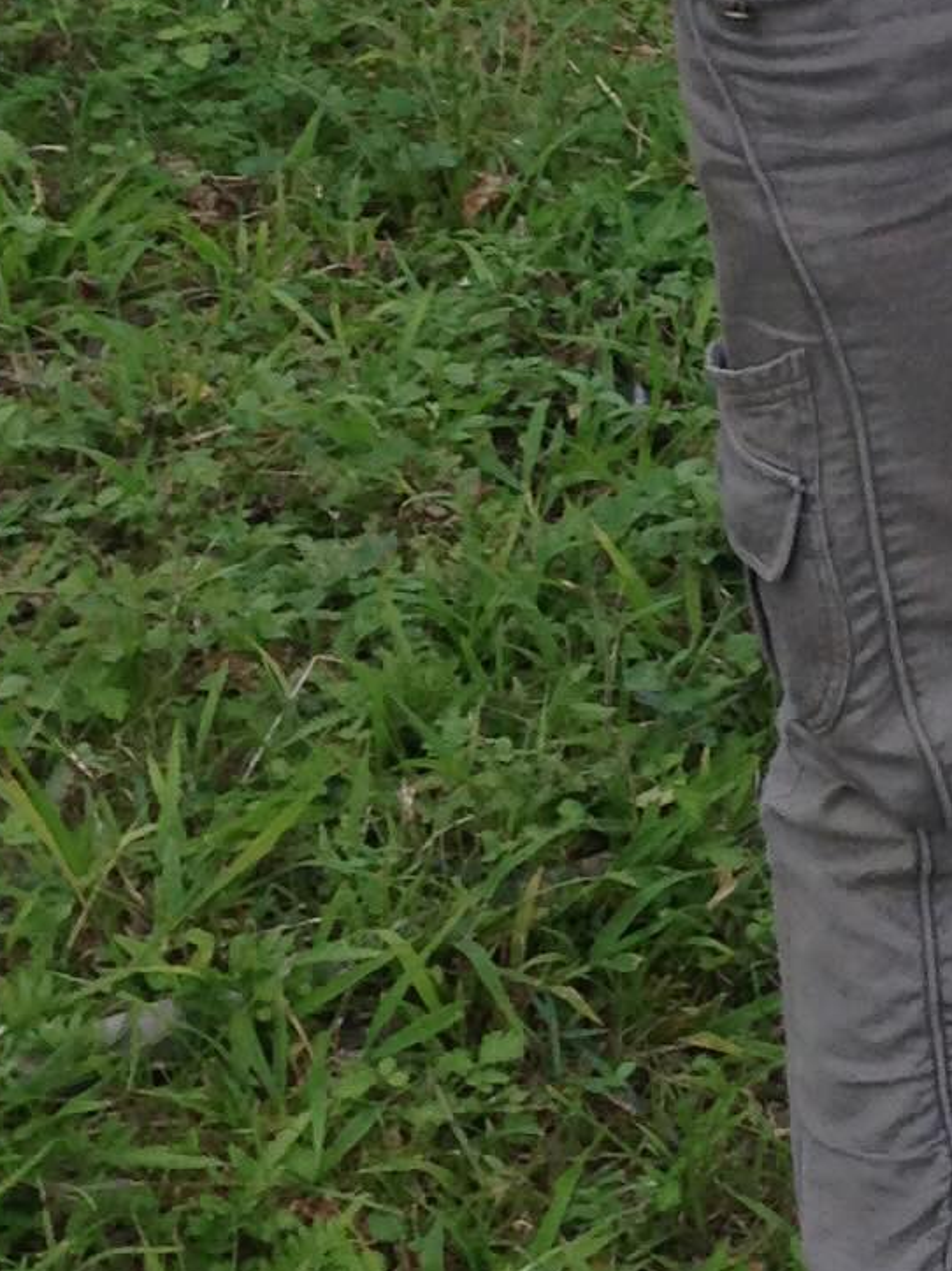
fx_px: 5465
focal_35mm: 149
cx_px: 1479
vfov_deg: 12.8
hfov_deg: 9.6
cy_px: -434
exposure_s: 1/120
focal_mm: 4.12
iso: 64
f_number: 2.4
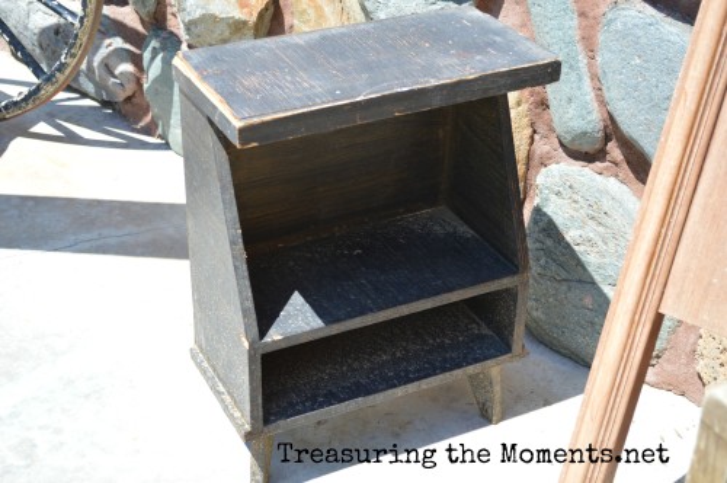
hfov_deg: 33.4
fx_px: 1210
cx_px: 364
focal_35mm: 60
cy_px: 242
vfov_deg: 22.6
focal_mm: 40
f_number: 6.3
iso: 100
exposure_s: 1/160
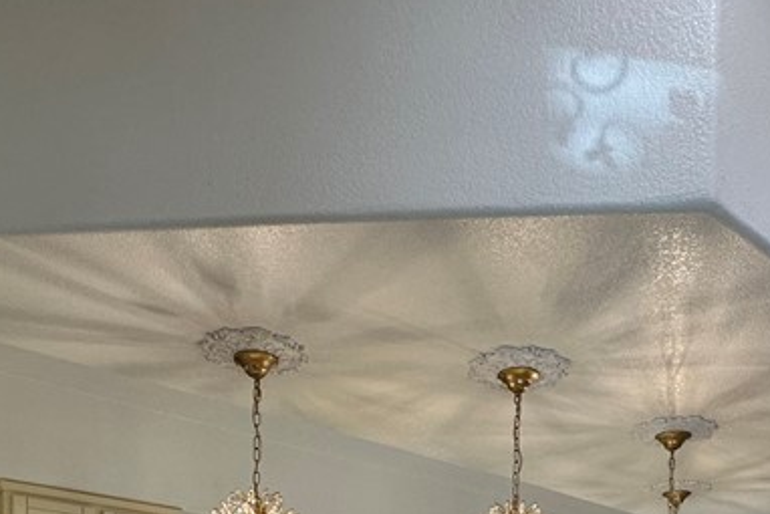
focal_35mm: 39
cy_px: 750
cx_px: 427
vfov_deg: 26.2
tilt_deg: -2.5
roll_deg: -1.4
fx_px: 834
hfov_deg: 49.4
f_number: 2.2
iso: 160
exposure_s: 1/120
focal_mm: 2.22
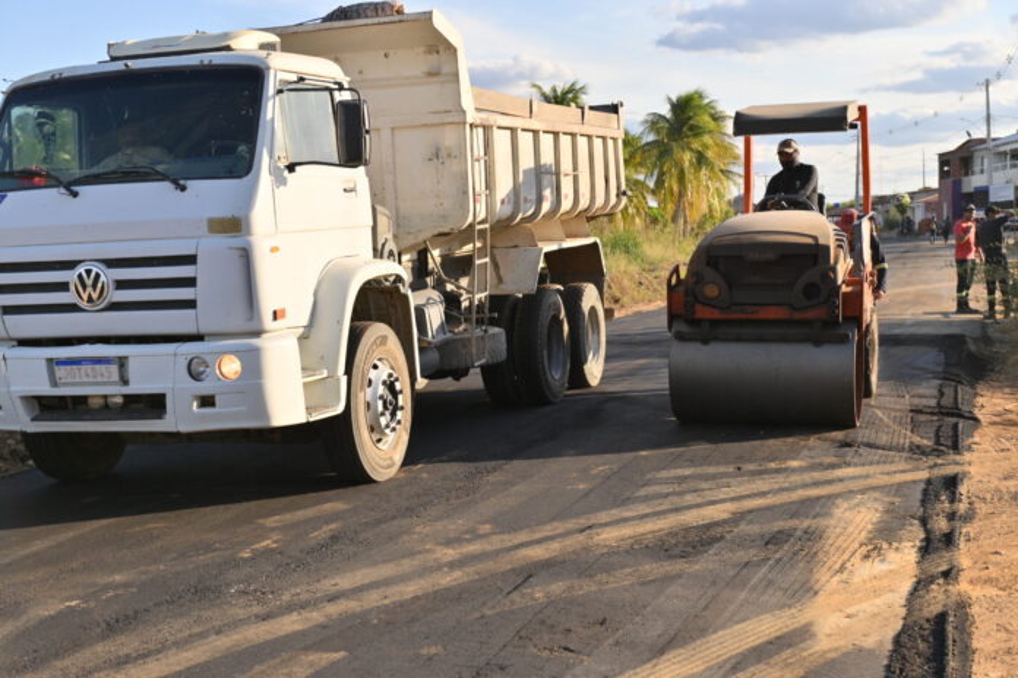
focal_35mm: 48
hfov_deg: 41.1
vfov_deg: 28.1
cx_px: 509
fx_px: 1357
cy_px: 339
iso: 1000
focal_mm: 48
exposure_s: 1/6400
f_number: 4
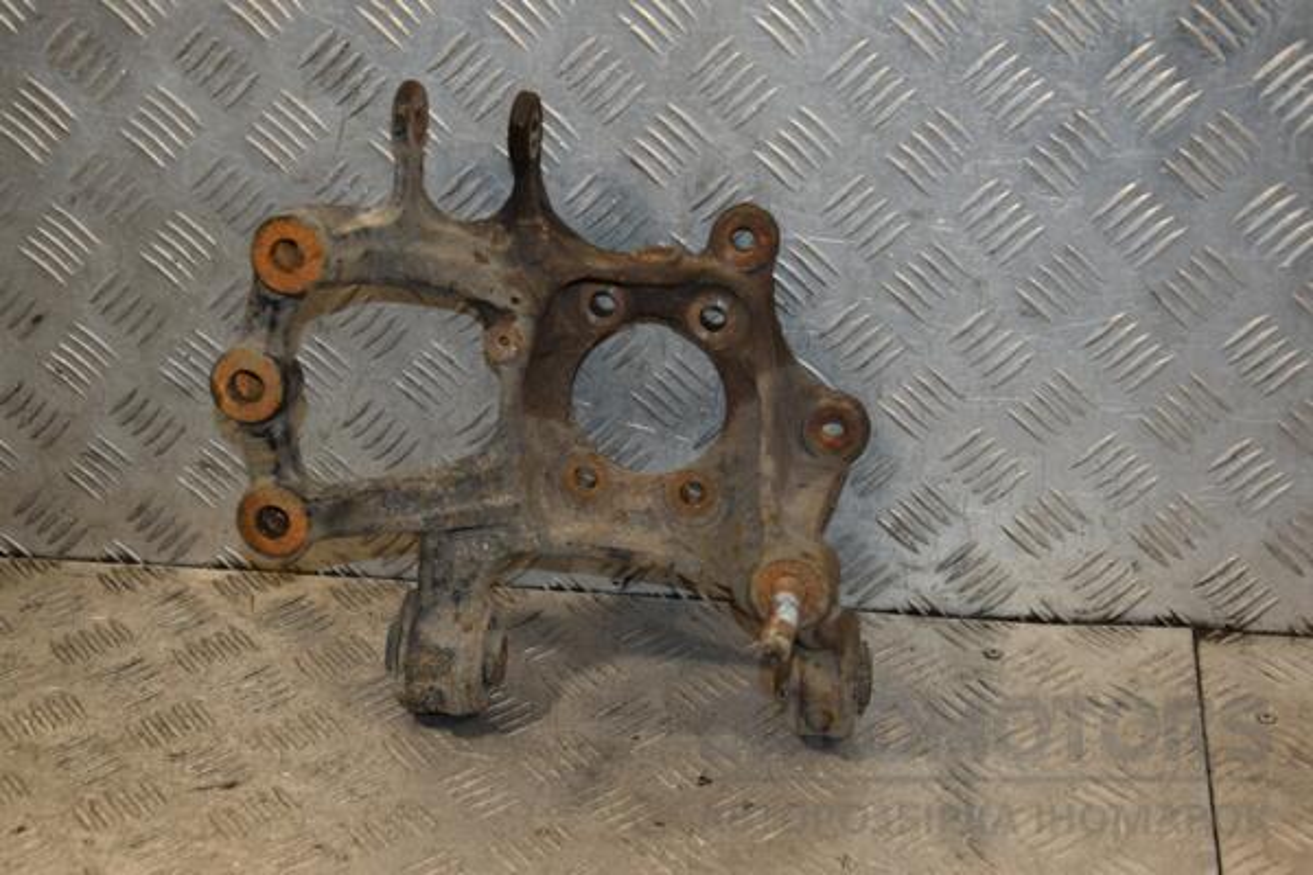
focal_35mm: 60
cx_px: 656
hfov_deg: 33.4
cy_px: 438
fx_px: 2188
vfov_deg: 22.6
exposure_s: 1/200
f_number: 5.6
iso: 800
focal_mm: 40
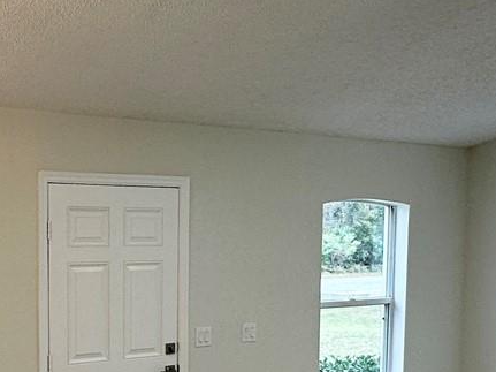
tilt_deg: -5.3
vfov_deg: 27.4
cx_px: 53
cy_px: 301
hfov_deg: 34.8
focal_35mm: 52
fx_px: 745
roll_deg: +0.2
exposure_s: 1/120
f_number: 2.2
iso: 80
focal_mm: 2.22
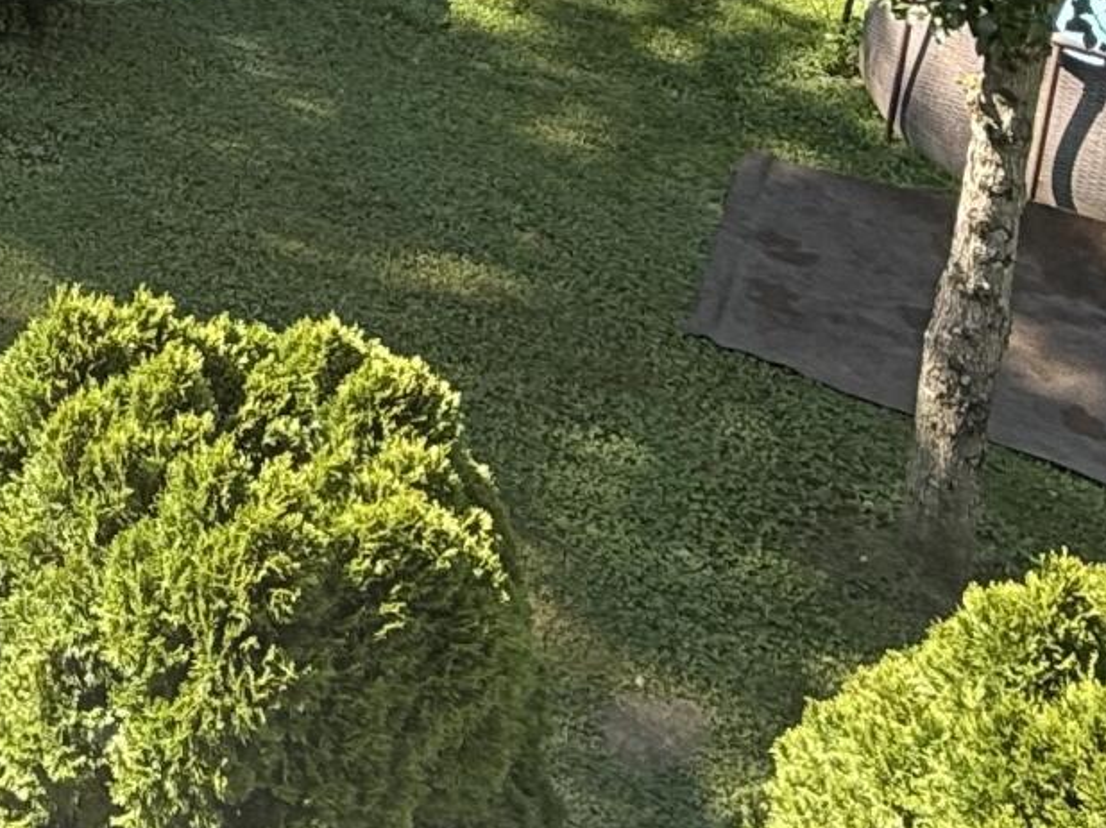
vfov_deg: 17.3
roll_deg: -2.4
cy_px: -703
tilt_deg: -11.0
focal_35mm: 68
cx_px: -265
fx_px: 2172
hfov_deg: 25.3
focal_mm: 2.22
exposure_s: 1/132
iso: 50
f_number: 2.2
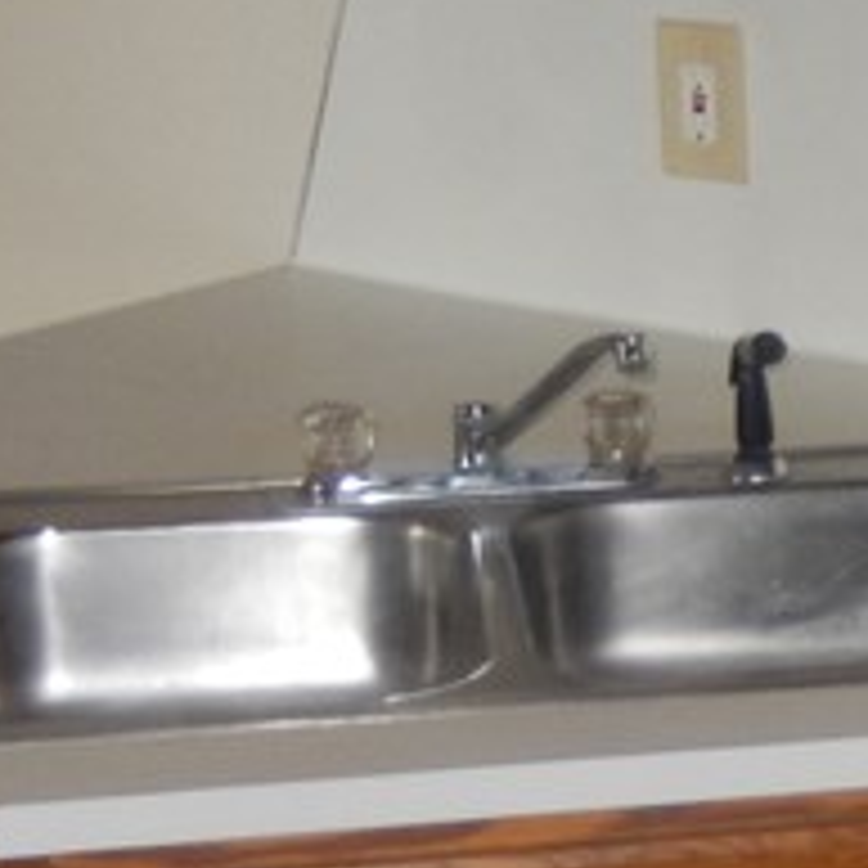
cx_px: 1237
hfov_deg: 14.1
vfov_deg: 14.9
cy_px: 544
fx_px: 3319
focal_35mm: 117
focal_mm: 4.5
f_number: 3.4
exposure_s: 1/30
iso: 200
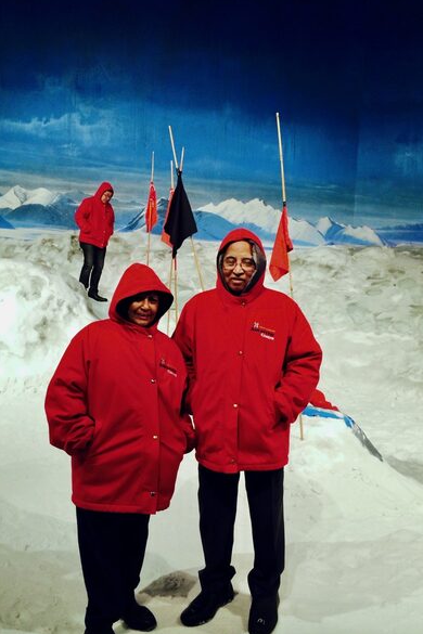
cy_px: 312
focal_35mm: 32
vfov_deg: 58.7
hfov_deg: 41.1
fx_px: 564
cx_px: 190
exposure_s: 1/30
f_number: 2.2
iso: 160
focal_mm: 4.12
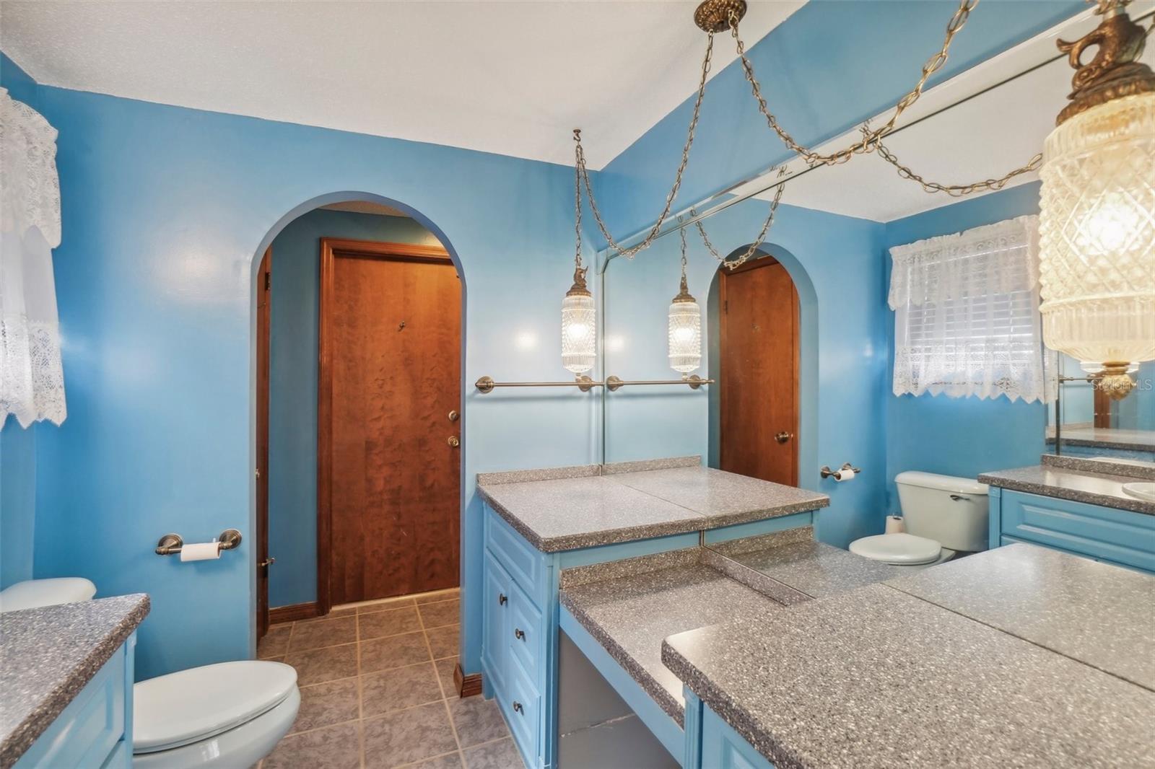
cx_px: 578
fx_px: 481
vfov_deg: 77.3
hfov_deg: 100.4
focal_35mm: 15
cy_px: 384
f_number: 8
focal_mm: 10
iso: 400
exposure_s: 1/15
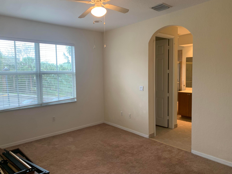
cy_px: 87
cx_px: 116
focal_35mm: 26
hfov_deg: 67.3
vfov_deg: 53.1
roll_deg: +0.8
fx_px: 174
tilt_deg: -5.3
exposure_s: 1/60
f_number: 1.8
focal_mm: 4.25
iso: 100
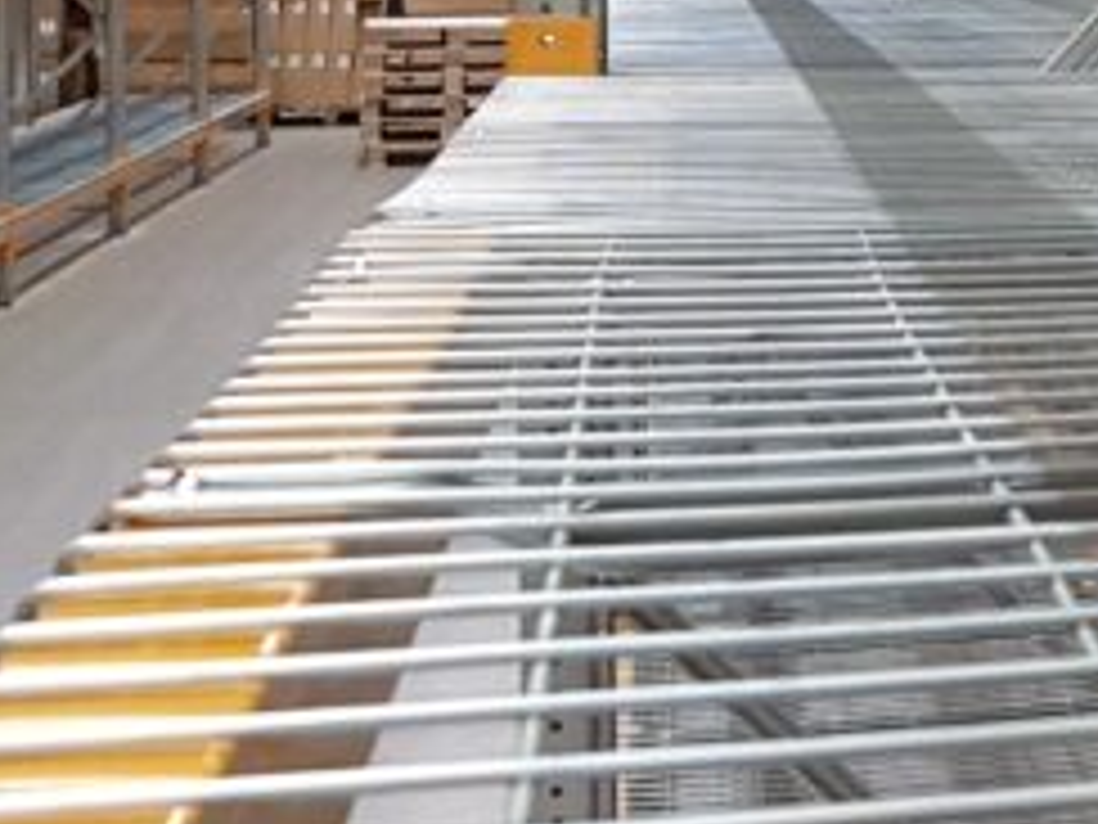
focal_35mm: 109
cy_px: -95
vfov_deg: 13.3
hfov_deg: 14.7
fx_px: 3457
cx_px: 2218
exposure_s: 1/50
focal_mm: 4.2
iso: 125
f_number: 1.7
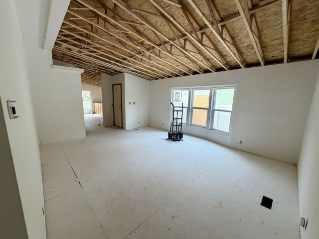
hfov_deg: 102.1
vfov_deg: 85.7
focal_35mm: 14
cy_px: 120
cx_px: 160
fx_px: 129
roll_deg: -0.9
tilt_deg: -10.1
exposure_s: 1/121
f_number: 2.2
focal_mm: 2.22
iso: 160
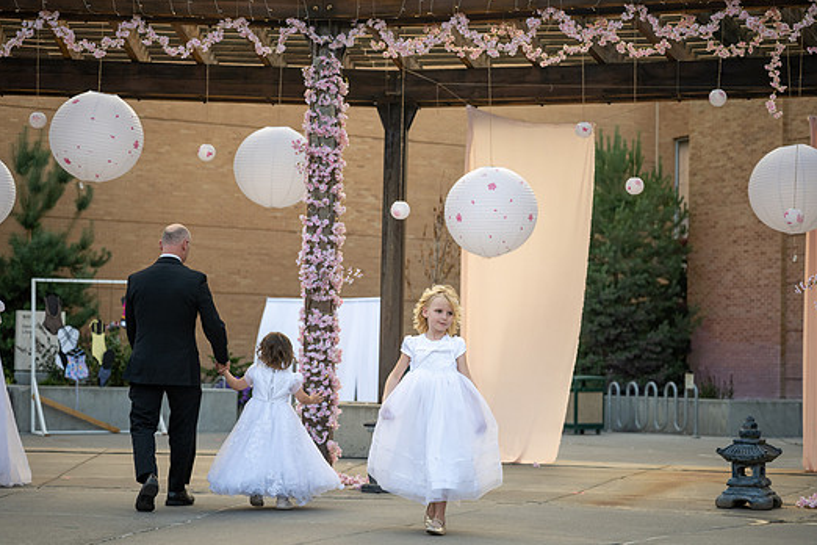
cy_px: 284
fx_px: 1588
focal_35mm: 70
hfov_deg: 28.8
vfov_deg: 19.5
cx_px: 424
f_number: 2.8
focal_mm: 63
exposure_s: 1/800
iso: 500
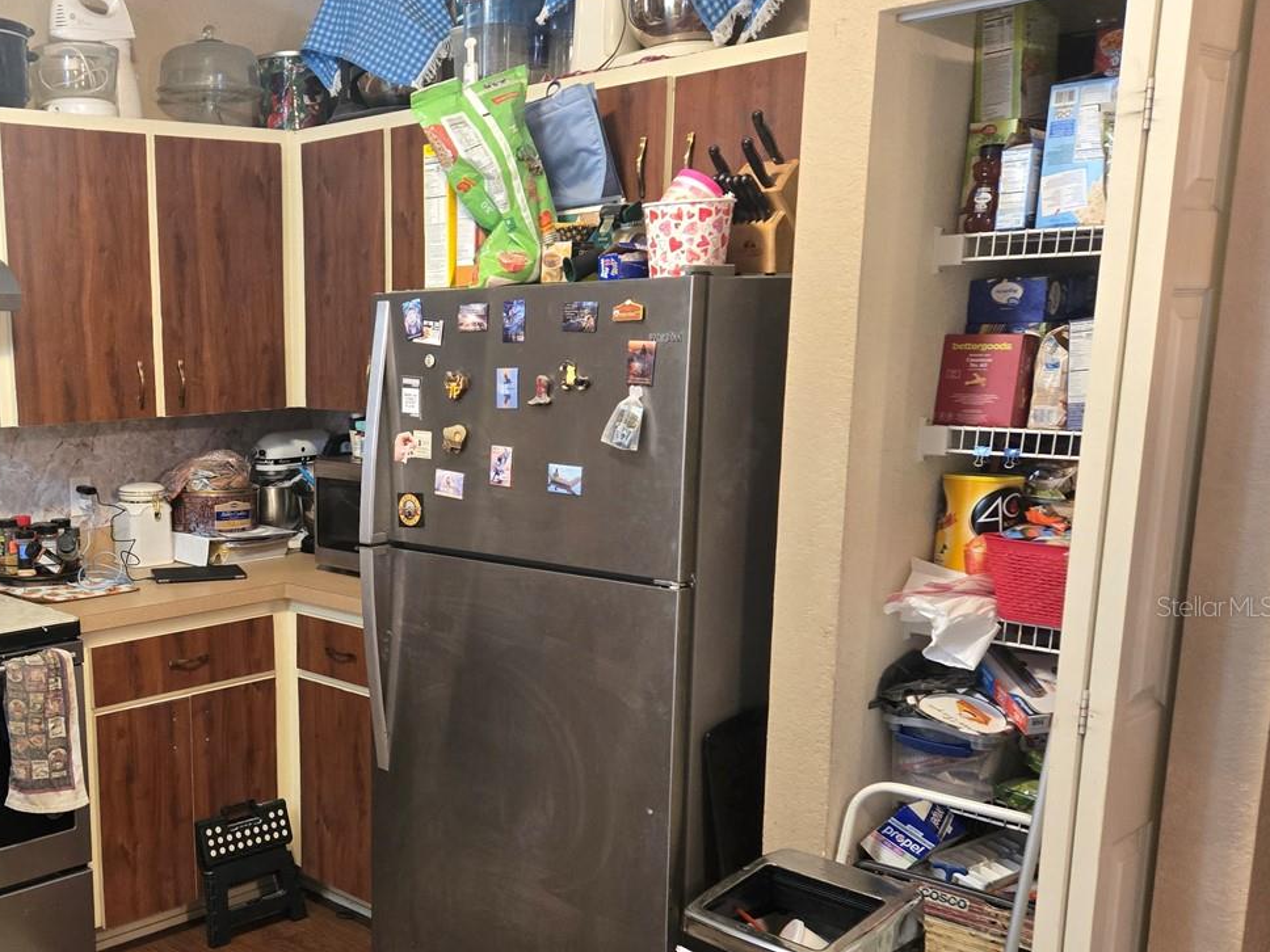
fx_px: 1394
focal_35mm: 38
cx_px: 231
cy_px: 606
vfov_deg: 37.5
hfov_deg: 46.1
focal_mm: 5.4
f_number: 1.8
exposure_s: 1/60
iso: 500
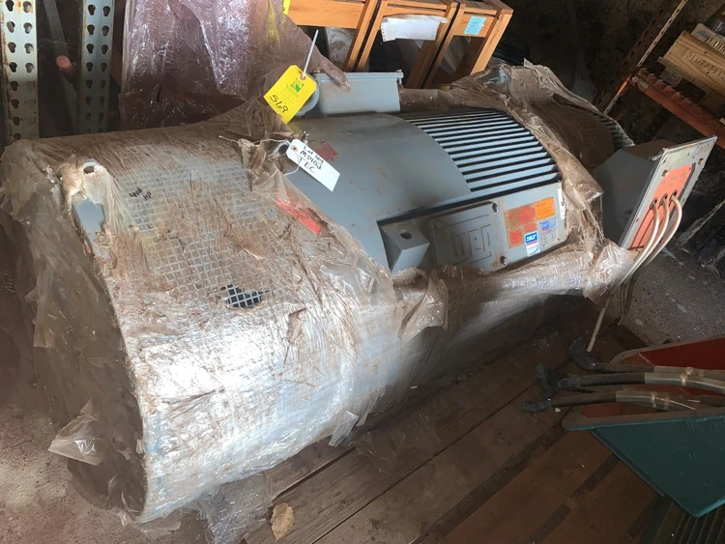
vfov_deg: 53.1
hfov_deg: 67.3
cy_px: 272
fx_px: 545
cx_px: 362
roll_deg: -27.0
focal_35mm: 26
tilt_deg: -39.3
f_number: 1.8
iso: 50
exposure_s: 1/25
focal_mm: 4.25
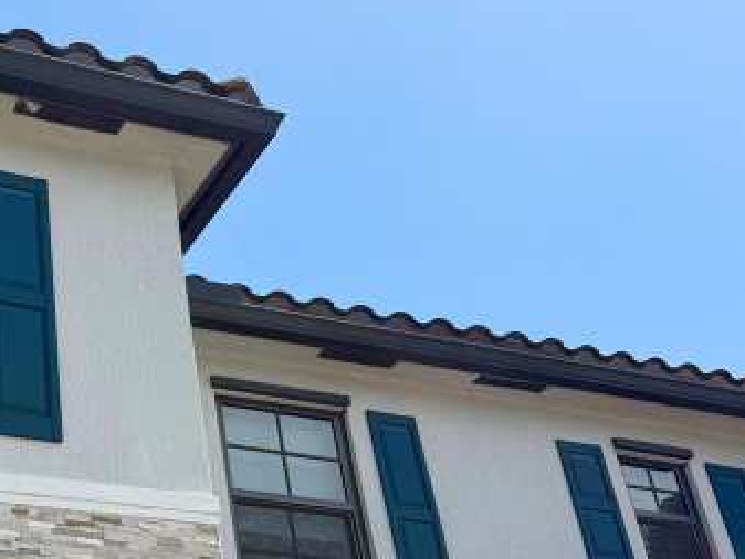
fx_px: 1227
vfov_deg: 25.5
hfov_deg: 31.7
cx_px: 33
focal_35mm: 57
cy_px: 373
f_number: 1.78
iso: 80
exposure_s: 1/4405
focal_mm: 6.76
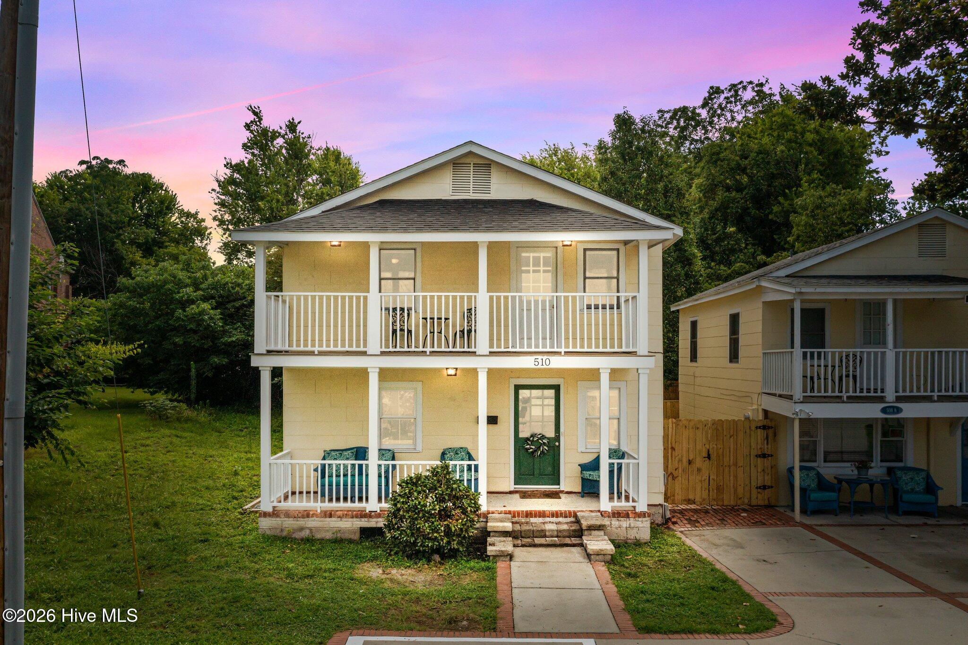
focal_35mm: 28
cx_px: 484
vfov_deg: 46.4
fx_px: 753
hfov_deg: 65.5
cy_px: 322
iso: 200
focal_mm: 10.26
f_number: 5.6
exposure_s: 1/2000
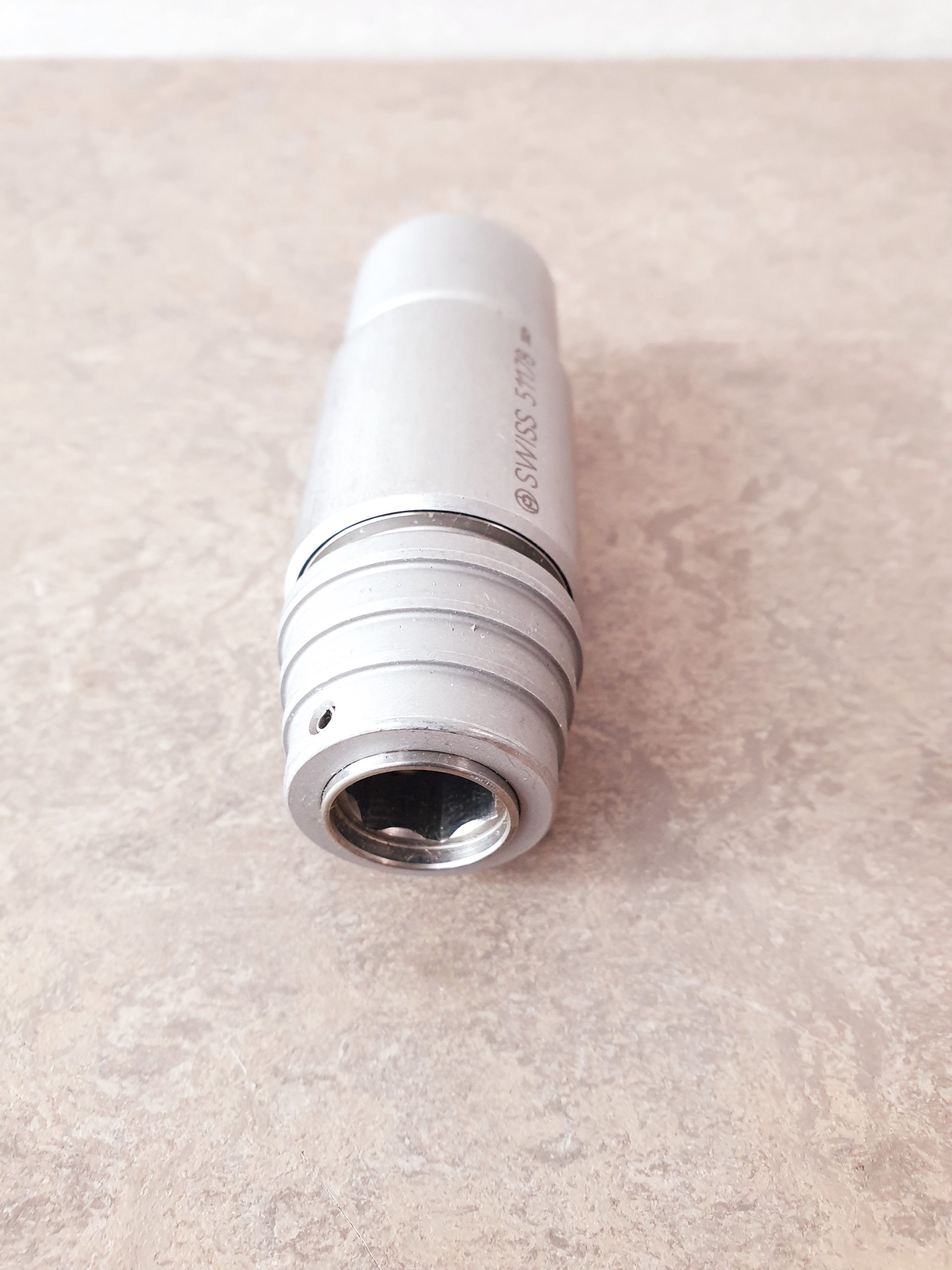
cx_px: 476
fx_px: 953
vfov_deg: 67.3
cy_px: 635
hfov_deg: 53.1
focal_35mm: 26
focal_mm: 4.3
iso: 250
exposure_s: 1/25
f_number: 2.4
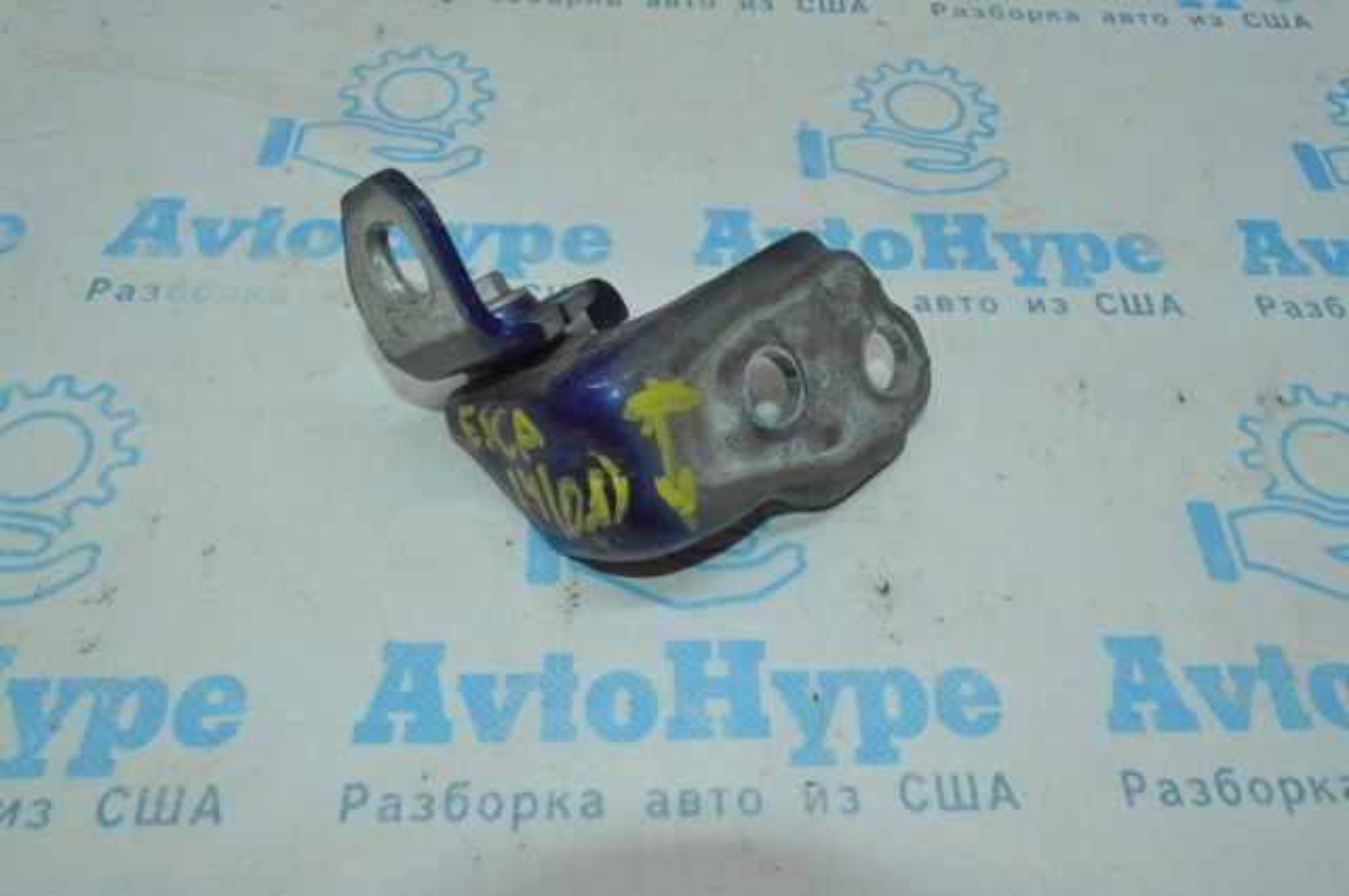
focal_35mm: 27
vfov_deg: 47.8
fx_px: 1010
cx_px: 674
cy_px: 448
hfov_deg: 67.4
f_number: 22
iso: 4500
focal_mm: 18
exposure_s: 1/60
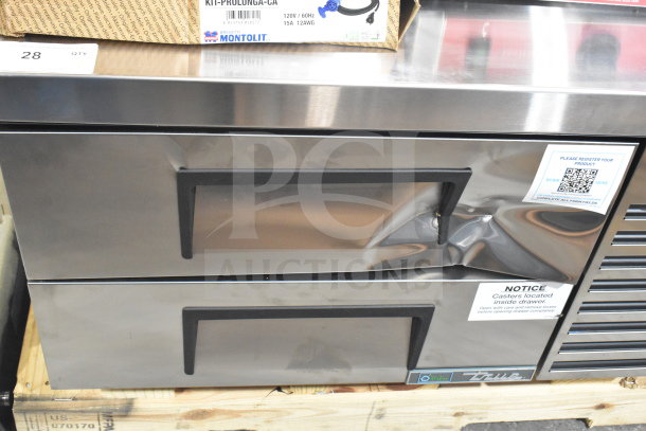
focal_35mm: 45
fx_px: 808
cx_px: 323
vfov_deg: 29.9
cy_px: 216
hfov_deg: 43.6
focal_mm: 30
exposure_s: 1/160
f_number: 6.3
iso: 6400
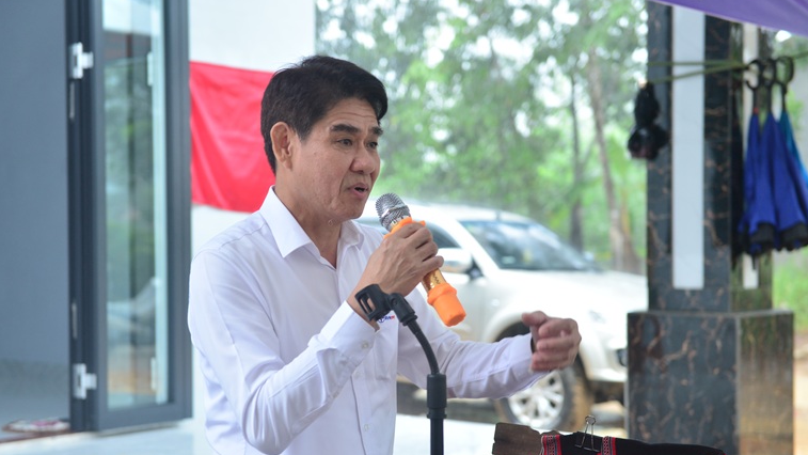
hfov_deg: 33.8
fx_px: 1328
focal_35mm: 62
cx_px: 389
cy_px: 256
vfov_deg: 19.4
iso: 500
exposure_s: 1/100
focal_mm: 56
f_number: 3.2
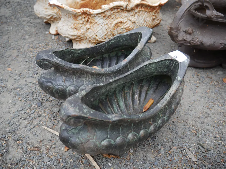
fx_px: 183
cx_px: 113
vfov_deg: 49.8
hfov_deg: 63.4
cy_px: 84
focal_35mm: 28
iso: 200
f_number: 3.5
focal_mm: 14
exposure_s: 1/100
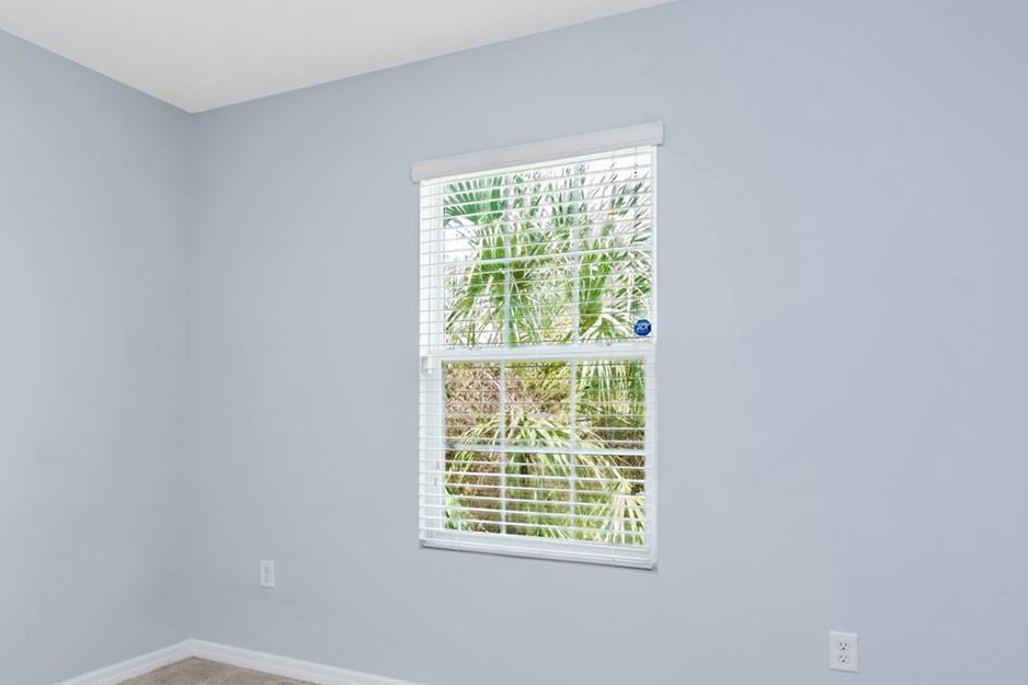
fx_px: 828
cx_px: 313
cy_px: 411
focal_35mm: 29
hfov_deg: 61.5
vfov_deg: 44.7
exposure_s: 1/60
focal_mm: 17
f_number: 6.7
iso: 400
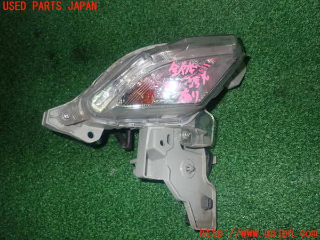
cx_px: 160
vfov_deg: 46.8
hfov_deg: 60.0
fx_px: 277
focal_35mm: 30
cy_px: 120
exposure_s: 1/30
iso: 400
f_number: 6.3
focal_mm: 5.4
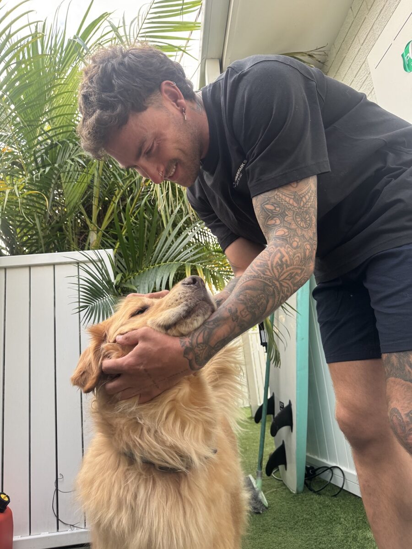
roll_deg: +6.4
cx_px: 206
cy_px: 274
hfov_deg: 56.8
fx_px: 381
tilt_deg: +14.6
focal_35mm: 24
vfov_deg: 71.6
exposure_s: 1/121
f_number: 1.78
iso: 125
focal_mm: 6.76
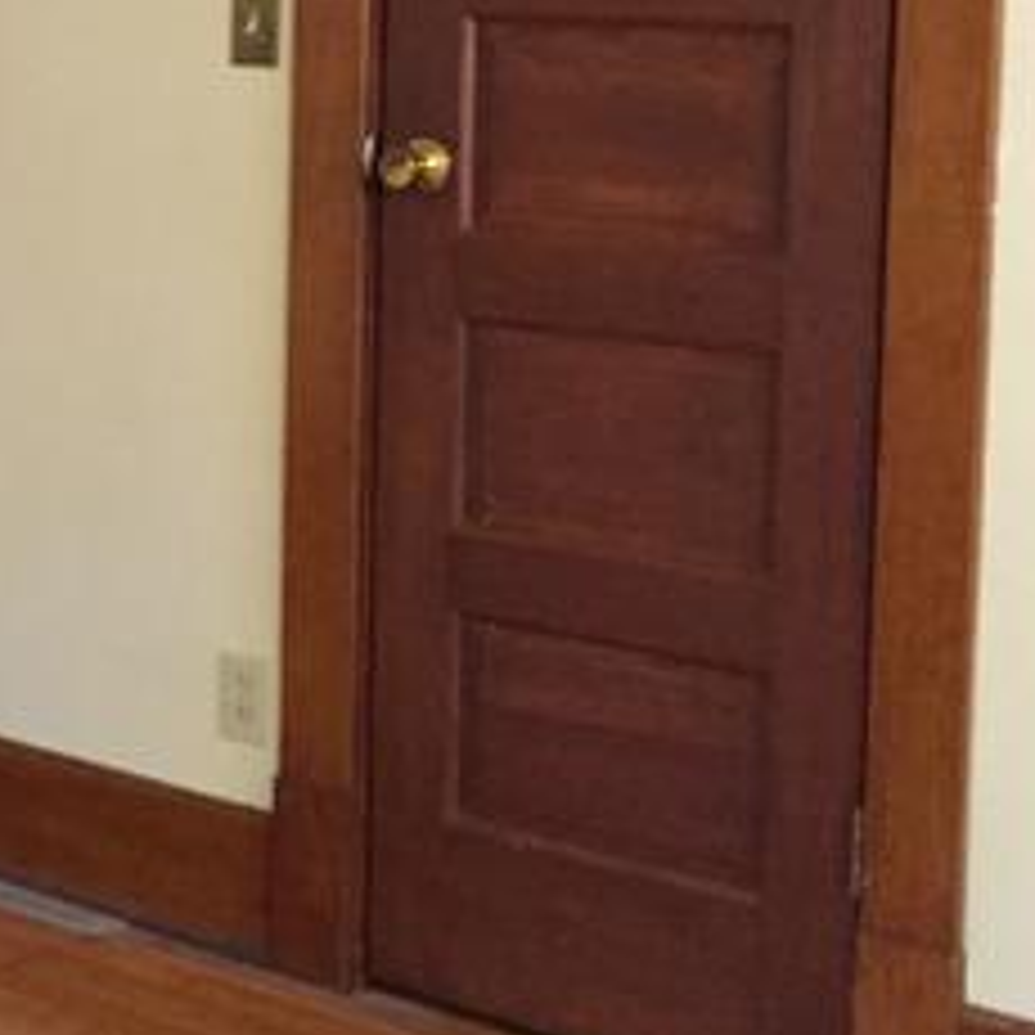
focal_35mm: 89
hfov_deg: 17.7
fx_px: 3011
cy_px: 184
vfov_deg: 19.3
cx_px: -477
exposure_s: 1/15
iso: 400
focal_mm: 4.15
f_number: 2.2
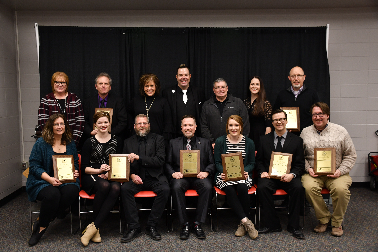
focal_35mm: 36
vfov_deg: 36.9
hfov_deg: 53.1
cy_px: 126
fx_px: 378
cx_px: 189
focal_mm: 24
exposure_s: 1/100
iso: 800
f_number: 3.8
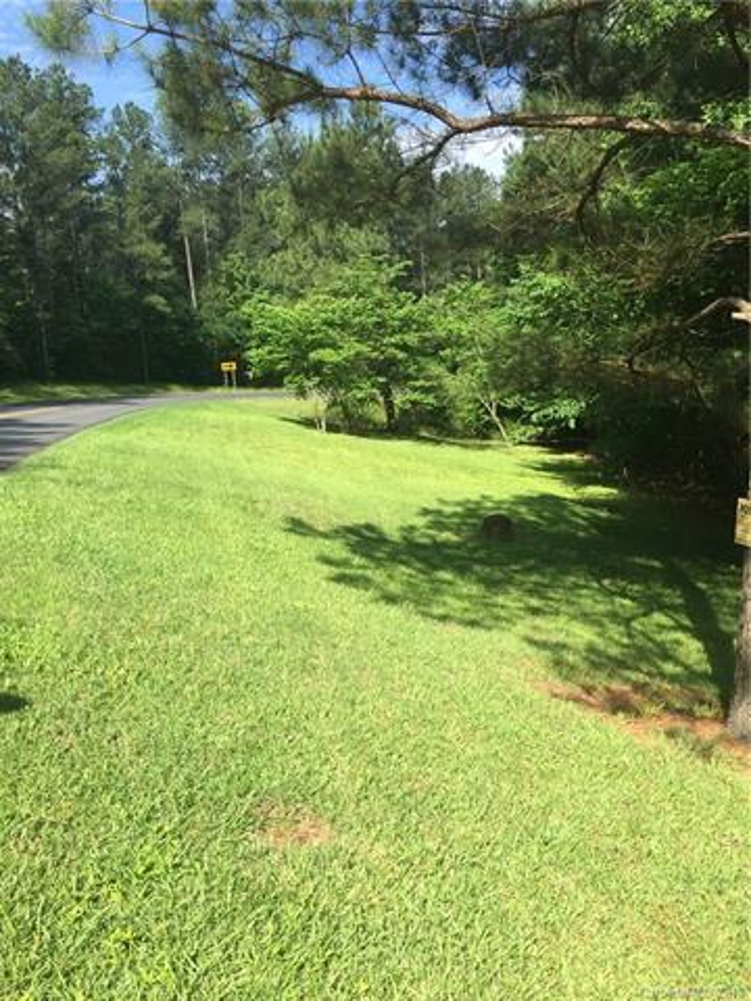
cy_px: 500
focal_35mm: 29
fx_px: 839
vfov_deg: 61.7
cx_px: 376
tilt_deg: -9.5
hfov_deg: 48.2
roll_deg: +3.2
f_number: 2.2
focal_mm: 4.15
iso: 32
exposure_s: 1/694
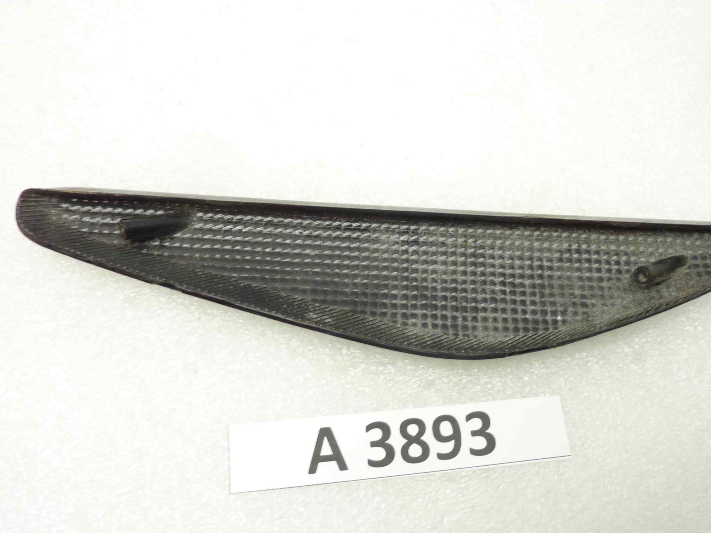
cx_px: 401
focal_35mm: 29
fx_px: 596
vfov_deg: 48.1
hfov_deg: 61.4
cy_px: 297
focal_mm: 4.1
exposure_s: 1/10
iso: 80
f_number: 3.3
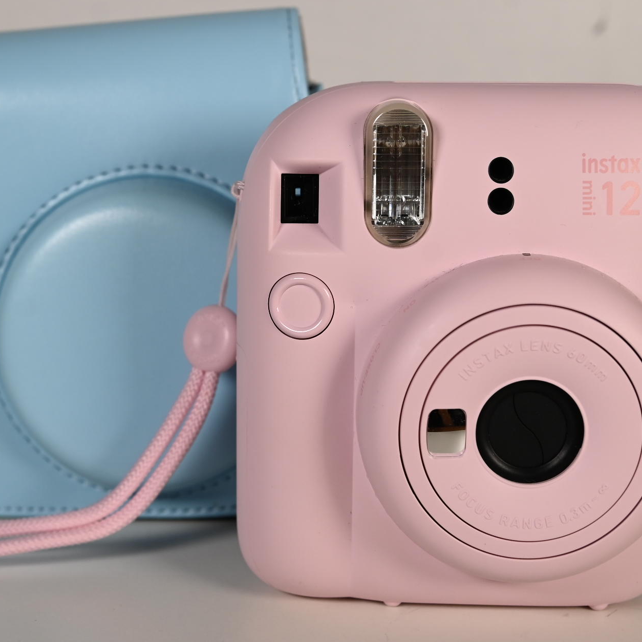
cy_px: 313
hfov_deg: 28.6
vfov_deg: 28.6
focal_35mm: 60
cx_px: 269
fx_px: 1259
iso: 400
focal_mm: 30
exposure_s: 1/1000
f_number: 5
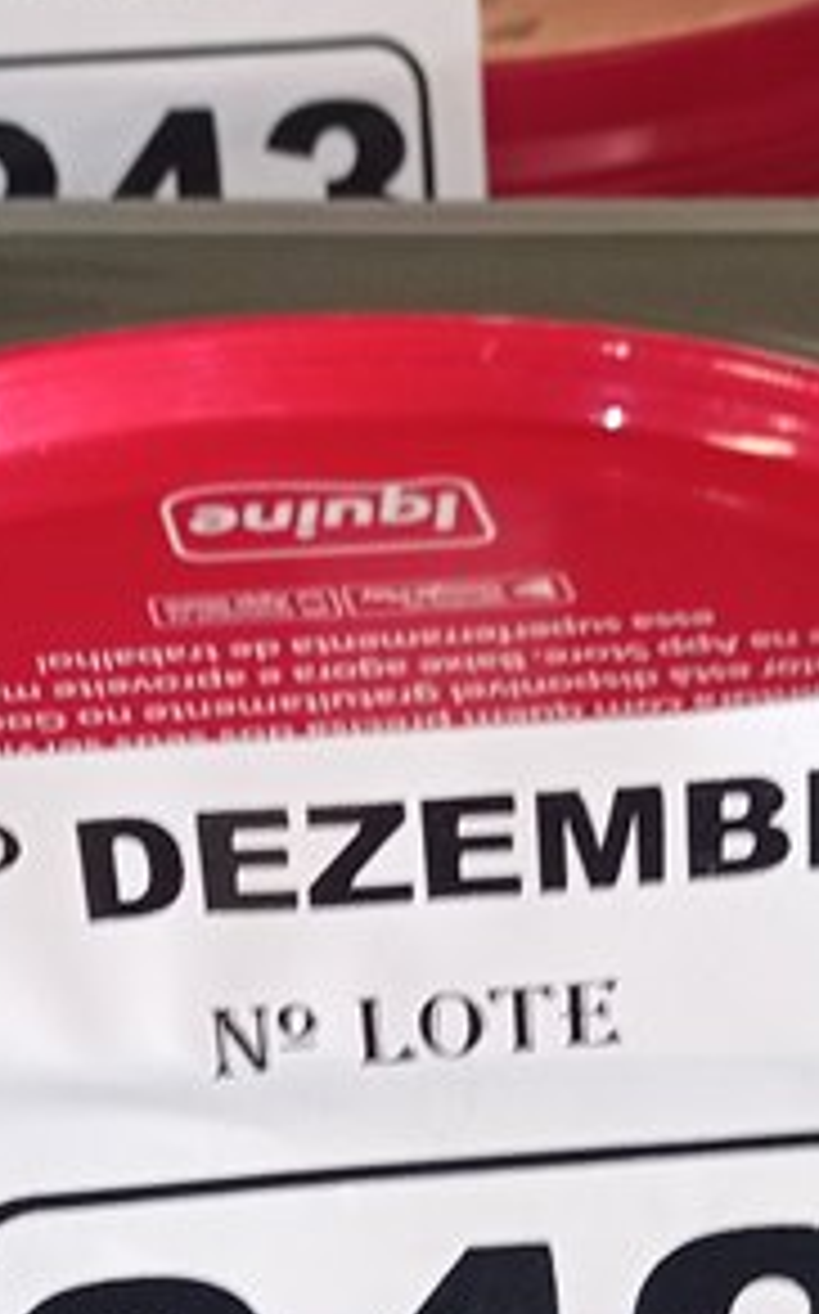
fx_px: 3721
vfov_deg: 18.7
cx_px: 405
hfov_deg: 12.6
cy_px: 1660
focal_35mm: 104
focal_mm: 4.7
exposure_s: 1/30
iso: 291
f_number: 1.79
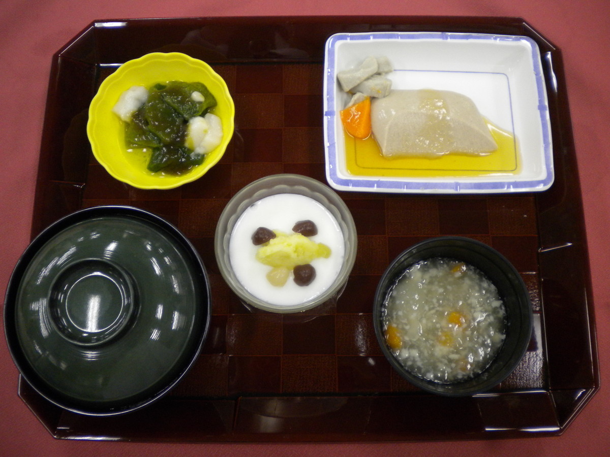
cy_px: 228
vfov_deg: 40.7
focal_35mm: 35
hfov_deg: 52.6
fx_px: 617
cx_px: 305
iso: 317
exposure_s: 1/57.5
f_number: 3.1
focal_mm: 6.3
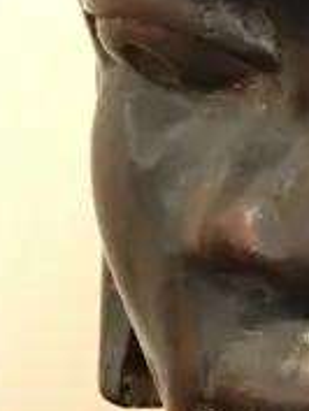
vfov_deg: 11.8
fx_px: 1997
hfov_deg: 8.0
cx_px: 802
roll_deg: -0.4
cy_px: 165
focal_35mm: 168
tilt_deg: -11.6
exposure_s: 1/8
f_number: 2.2
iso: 125
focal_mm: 4.15
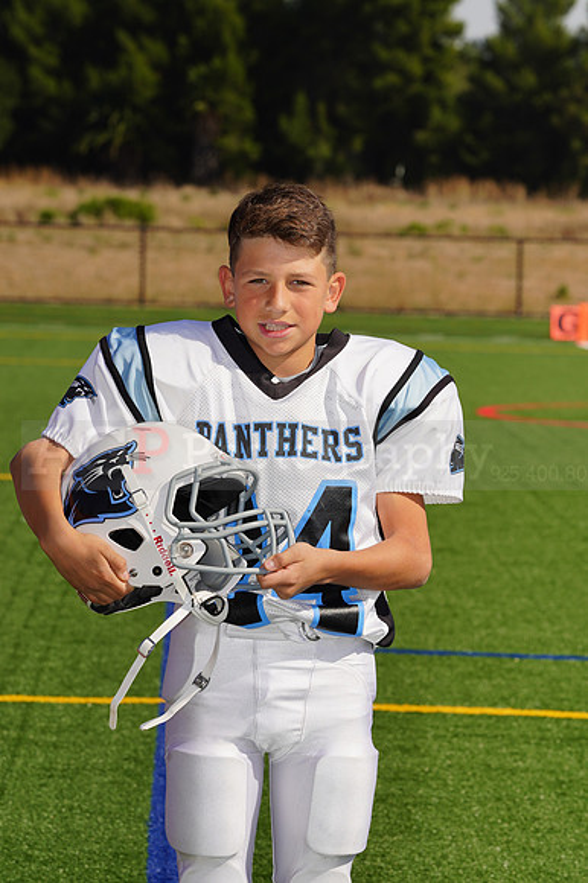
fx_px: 4905
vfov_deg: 10.3
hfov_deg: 6.9
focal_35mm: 200
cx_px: 294
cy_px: 442
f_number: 13
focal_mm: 200
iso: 100
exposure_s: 1/250
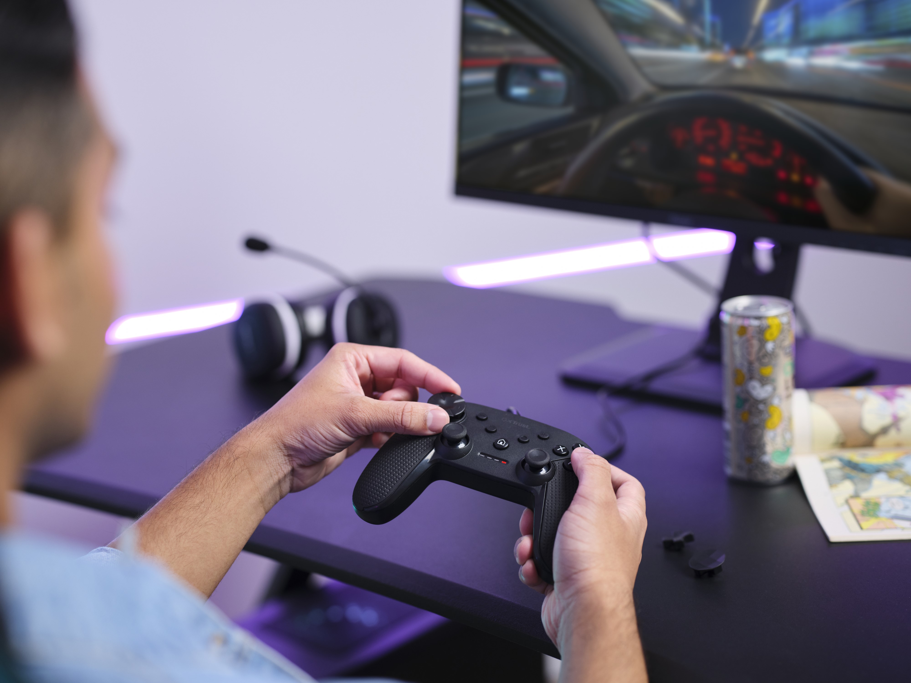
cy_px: 342
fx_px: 1658
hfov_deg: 30.7
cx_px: 456
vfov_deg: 23.3
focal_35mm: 63
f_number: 2.8
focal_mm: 80
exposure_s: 1/125
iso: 800
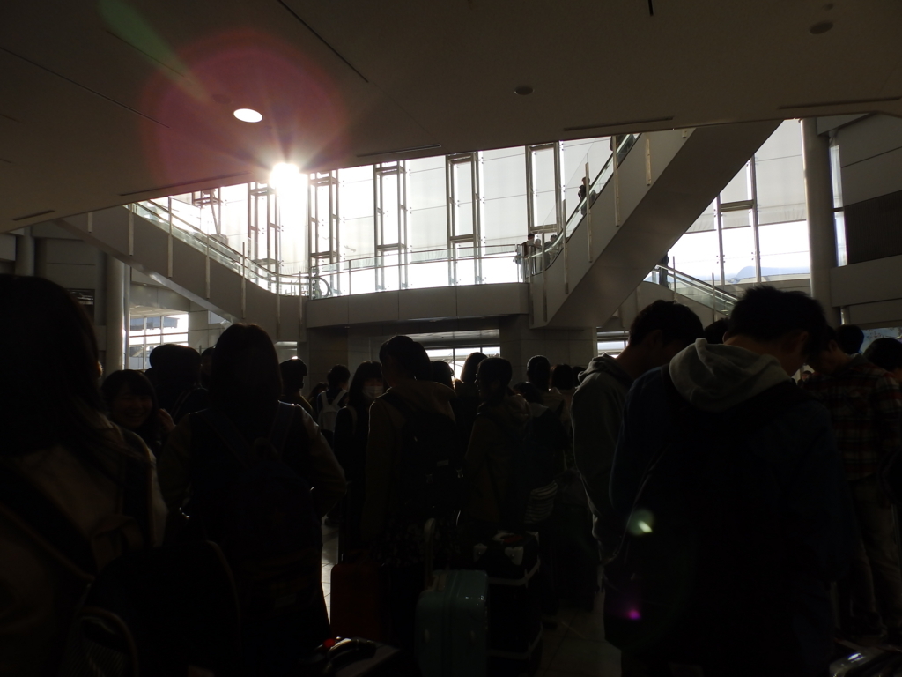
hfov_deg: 76.4
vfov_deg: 61.1
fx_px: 573
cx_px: 451
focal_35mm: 22
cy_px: 338
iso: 80
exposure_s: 1/125
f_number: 4
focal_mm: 4
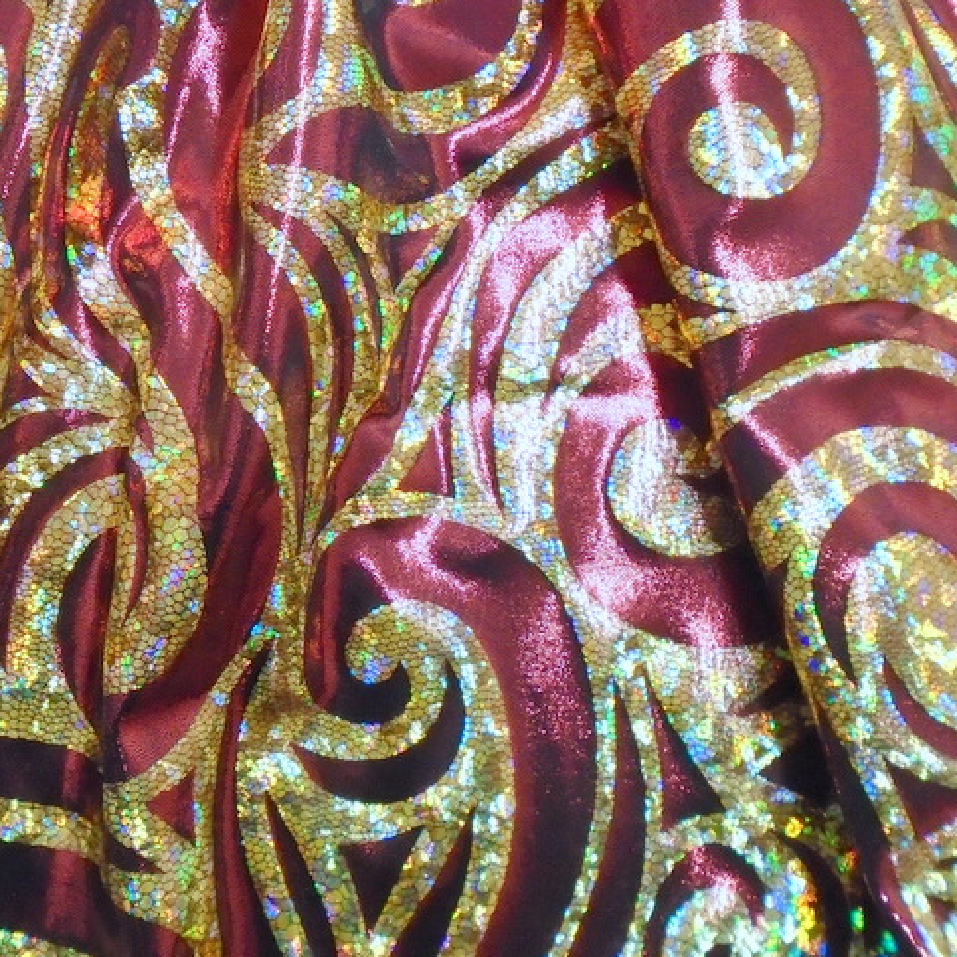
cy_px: 407
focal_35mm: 38
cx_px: 223
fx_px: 1189
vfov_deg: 43.7
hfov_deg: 42.3
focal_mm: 4.6
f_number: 3.2
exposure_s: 1/20
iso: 400
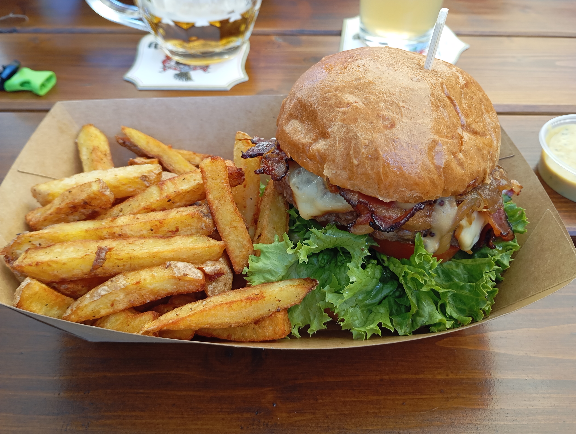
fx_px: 467
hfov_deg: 63.4
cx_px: 288
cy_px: 217
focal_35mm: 28
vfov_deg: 49.9
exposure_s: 1/50
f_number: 1.8
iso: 202
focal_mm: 4.27
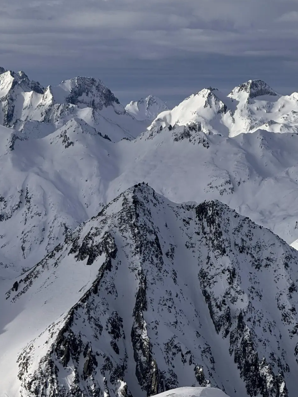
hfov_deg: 8.6
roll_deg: -1.2
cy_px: 281
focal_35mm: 172
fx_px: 1974
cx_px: 109
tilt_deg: -5.7
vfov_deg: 11.5
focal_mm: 15.66
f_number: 2.8
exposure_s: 1/4975
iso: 50
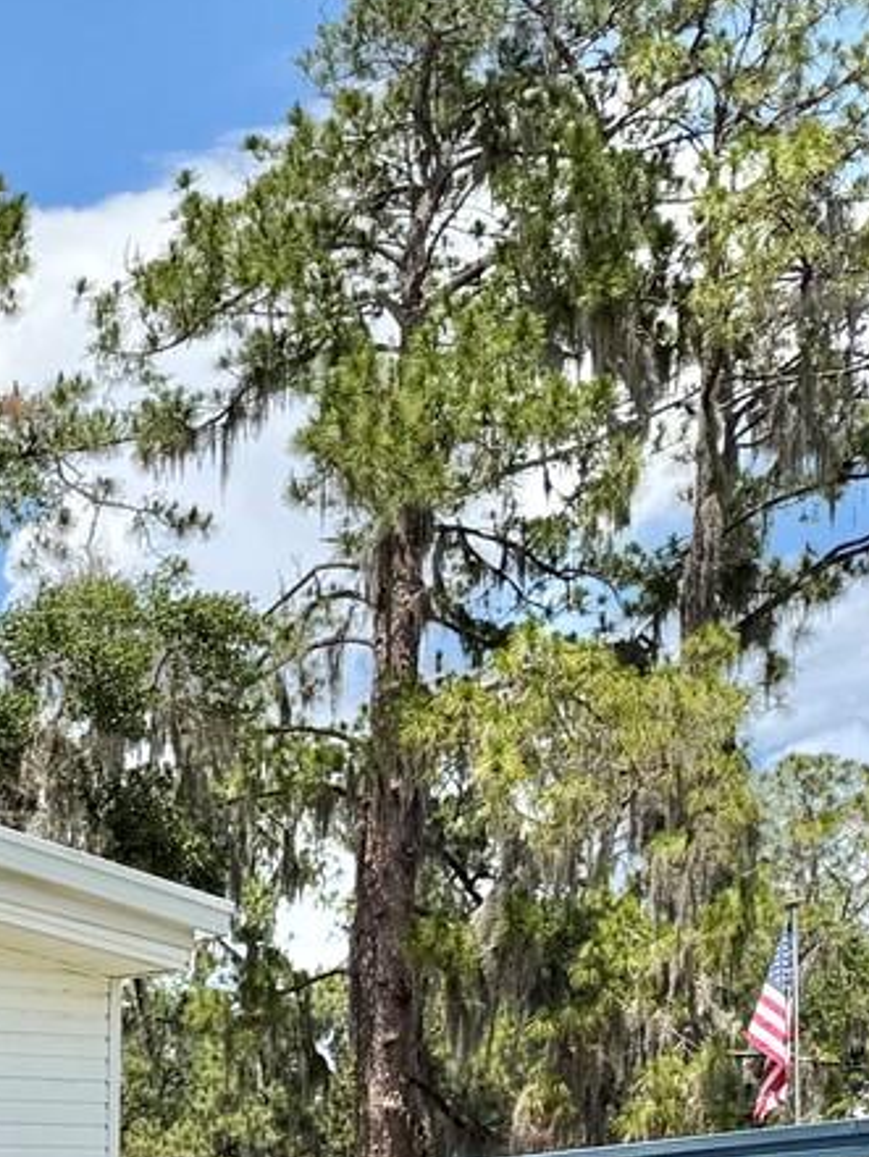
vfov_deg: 21.1
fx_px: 2911
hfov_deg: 13.0
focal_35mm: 87
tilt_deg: -0.9
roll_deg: +1.4
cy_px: 1346
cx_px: -1197
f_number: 1.78
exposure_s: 1/4975
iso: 80
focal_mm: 6.76
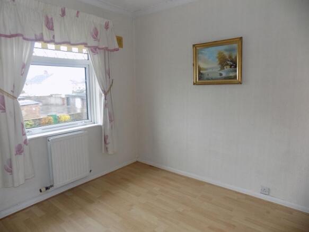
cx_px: 154
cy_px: 116
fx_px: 205
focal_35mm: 23
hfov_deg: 73.9
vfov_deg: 58.9
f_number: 3.1
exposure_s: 1/30
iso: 140
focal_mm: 4
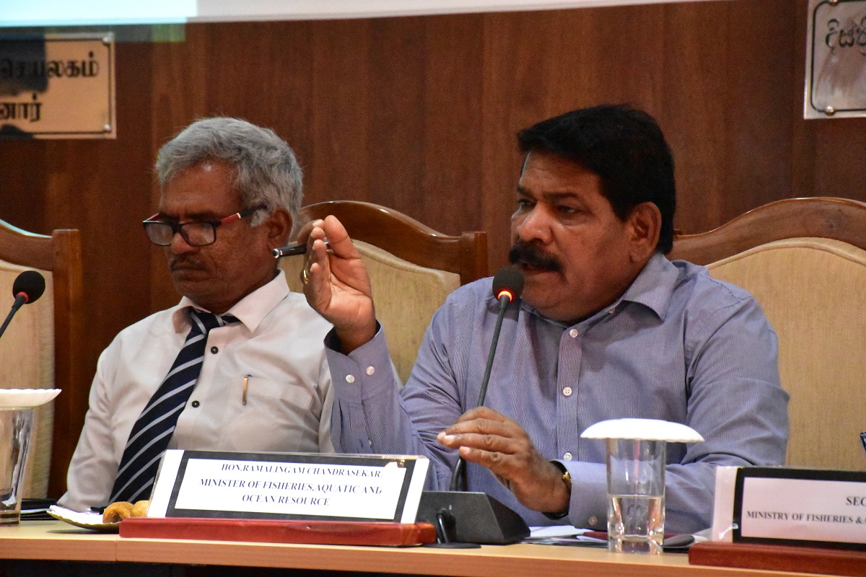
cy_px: 288
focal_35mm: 150
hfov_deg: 13.7
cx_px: 433
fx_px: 3608
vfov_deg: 9.1
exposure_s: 1/200
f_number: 10
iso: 16000
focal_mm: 100
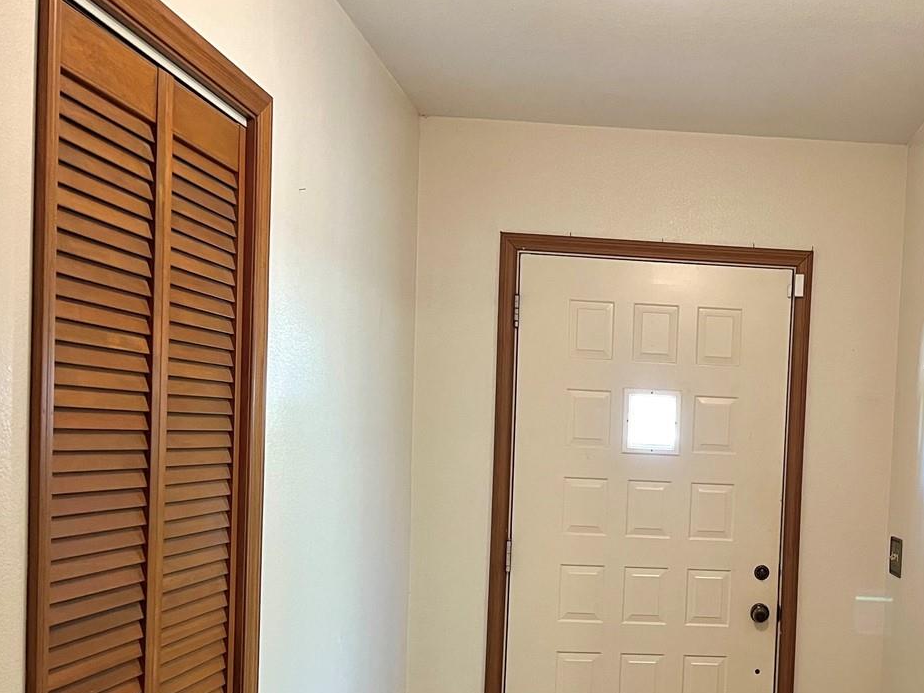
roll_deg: -1.8
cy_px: 500
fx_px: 1201
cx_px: 763
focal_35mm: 45
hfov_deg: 40.1
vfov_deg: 31.7
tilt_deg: -3.2
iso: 200
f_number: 1.5
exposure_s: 1/60
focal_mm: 5.7
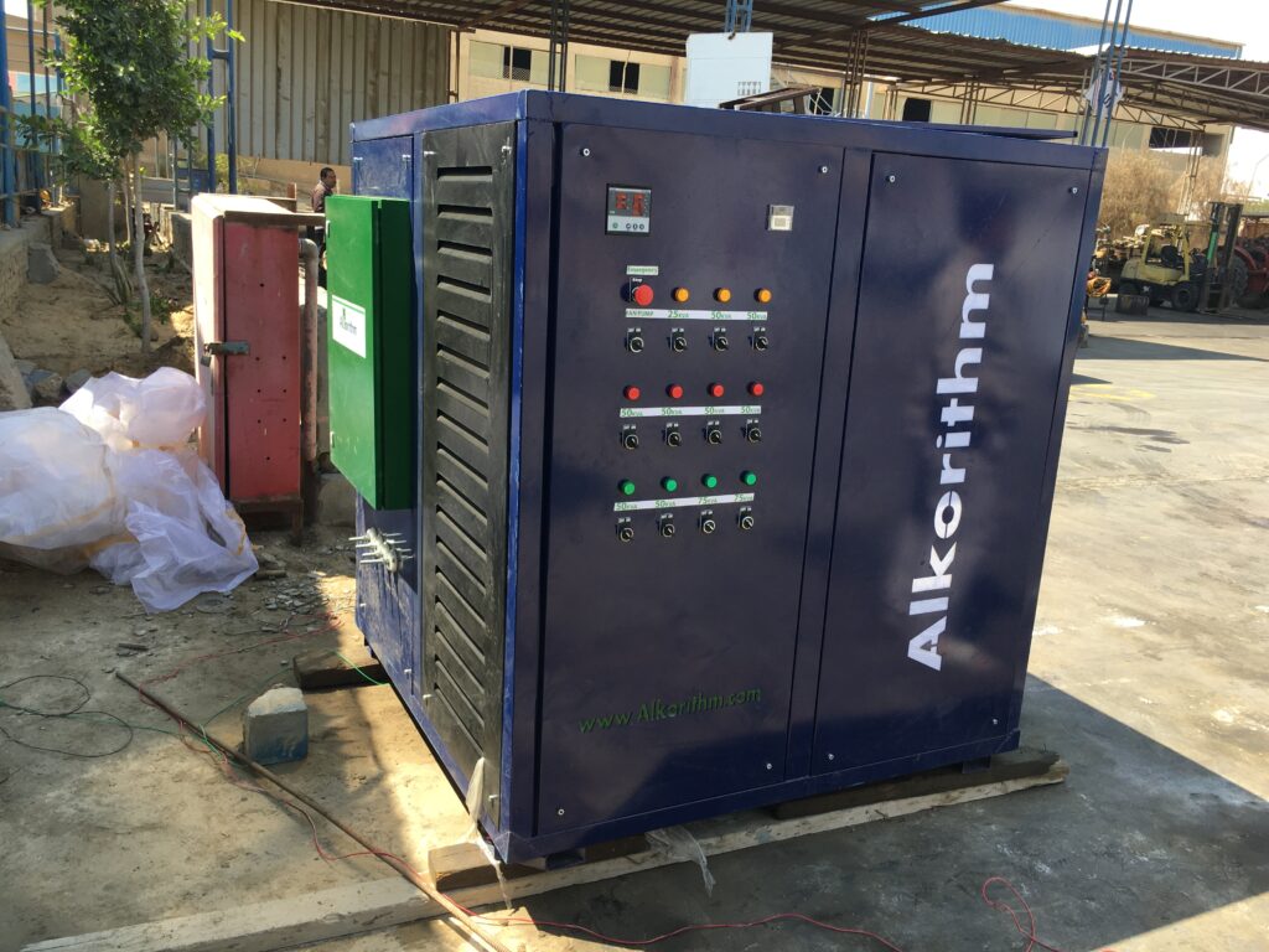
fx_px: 1063
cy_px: 476
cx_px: 634
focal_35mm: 29
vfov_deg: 48.2
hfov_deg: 61.7
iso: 25
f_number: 2.2
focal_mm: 4.15
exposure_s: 1/466
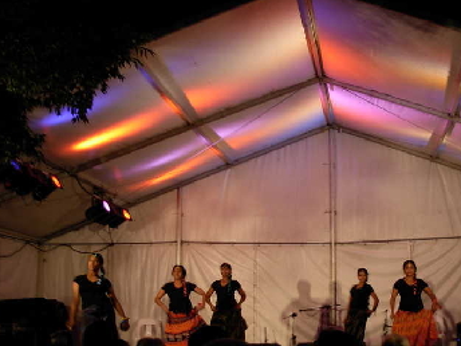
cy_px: 227
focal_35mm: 53
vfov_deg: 27.4
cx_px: 310
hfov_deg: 35.8
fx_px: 706
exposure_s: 1/20.7
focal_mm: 6.3
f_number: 2.9
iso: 79
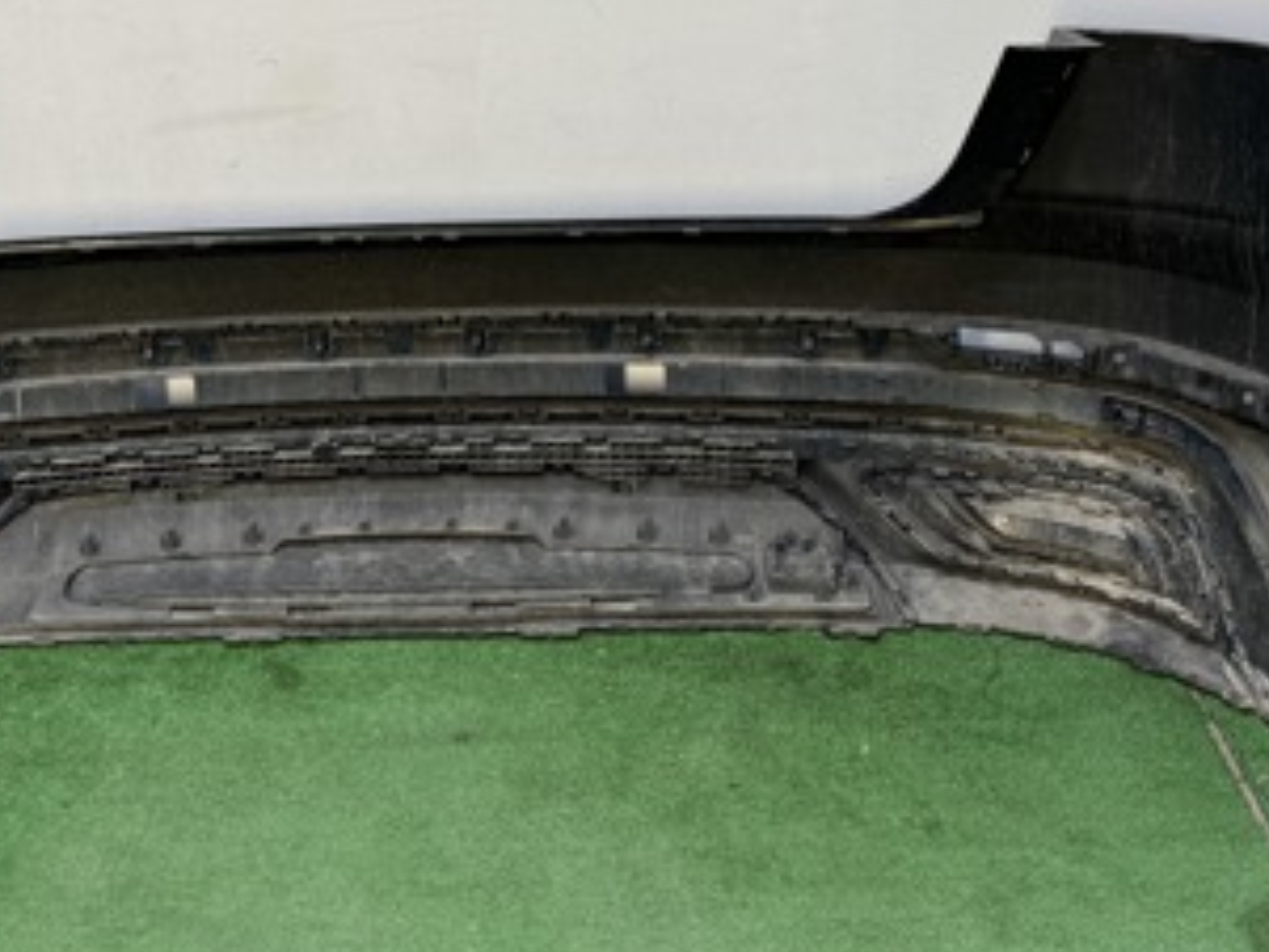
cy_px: 270
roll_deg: +2.4
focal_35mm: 51
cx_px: 413
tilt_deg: -23.7
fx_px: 1870
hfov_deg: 37.0
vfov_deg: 28.3
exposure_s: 1/141
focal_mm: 6.76
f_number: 1.78
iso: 64
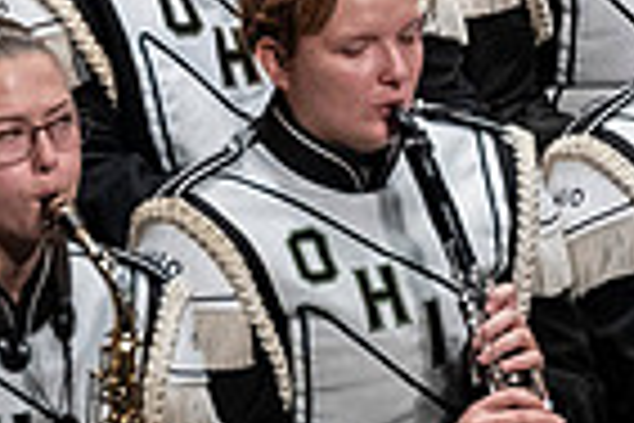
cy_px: -230
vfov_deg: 1.1
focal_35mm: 1231
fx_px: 21678
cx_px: 1156
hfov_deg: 1.7
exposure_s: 1/500
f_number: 4
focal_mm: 200
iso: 3200
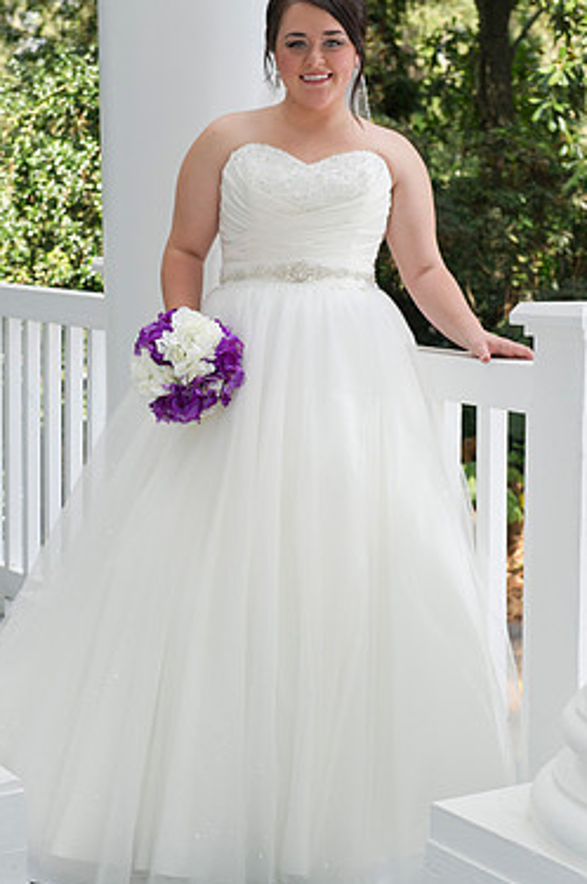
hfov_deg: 16.2
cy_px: 427
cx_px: 282
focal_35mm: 84
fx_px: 2060
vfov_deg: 24.2
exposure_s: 1/200
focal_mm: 70
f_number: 8
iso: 320
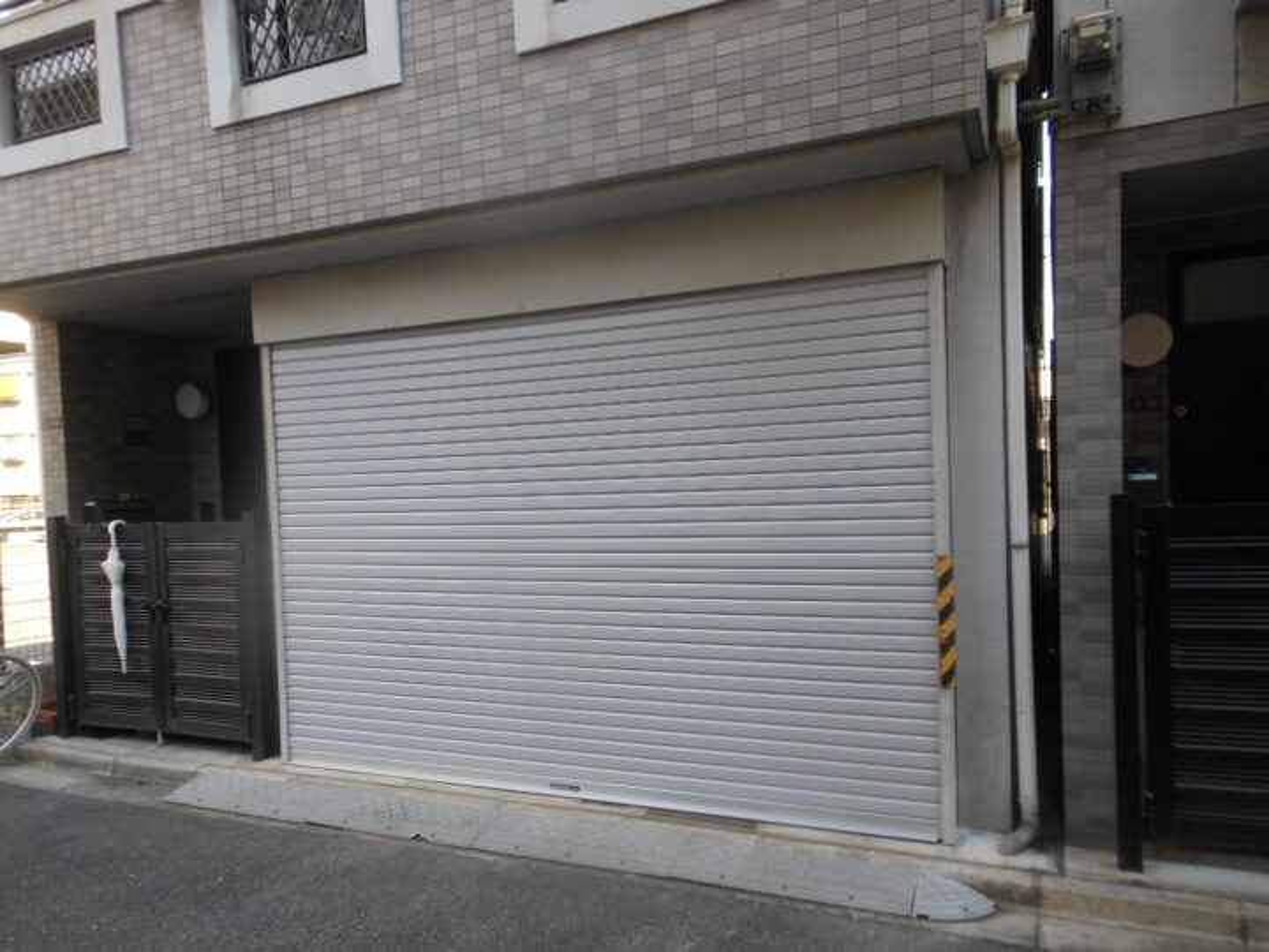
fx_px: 916
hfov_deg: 69.4
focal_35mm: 25
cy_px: 476
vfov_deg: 54.9
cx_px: 634
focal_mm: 4.5
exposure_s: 1/100
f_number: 3.2
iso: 80
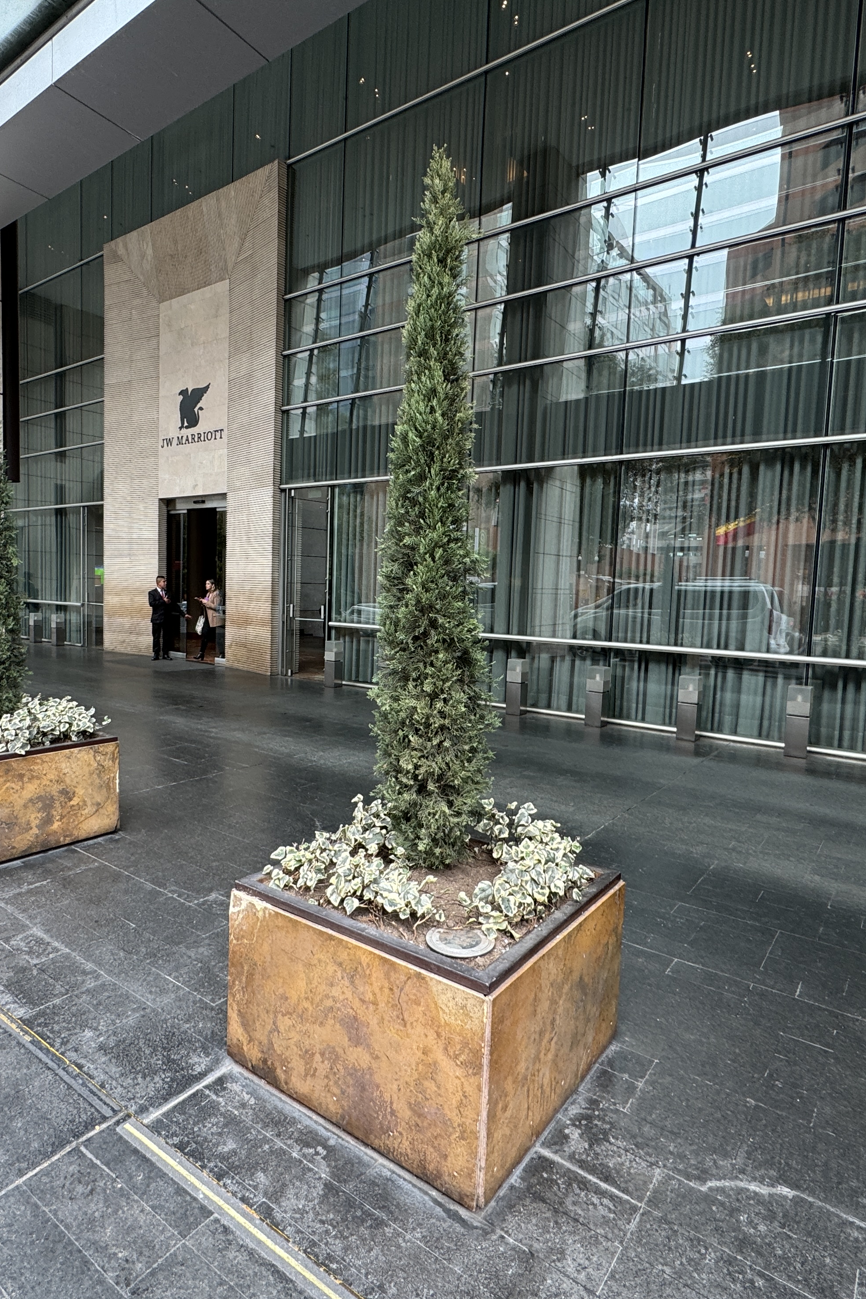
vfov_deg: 84.0
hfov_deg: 61.8
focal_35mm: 20
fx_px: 722
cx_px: 388
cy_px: 650
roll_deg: -1.9
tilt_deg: -5.8
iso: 64
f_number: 2.2
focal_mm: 2.22
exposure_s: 1/99
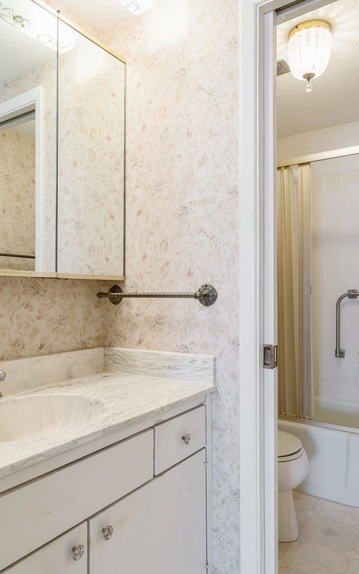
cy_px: 284
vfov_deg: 72.5
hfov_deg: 49.1
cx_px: 153
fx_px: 391
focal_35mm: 25
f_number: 8
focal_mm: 16
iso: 400
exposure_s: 1/15
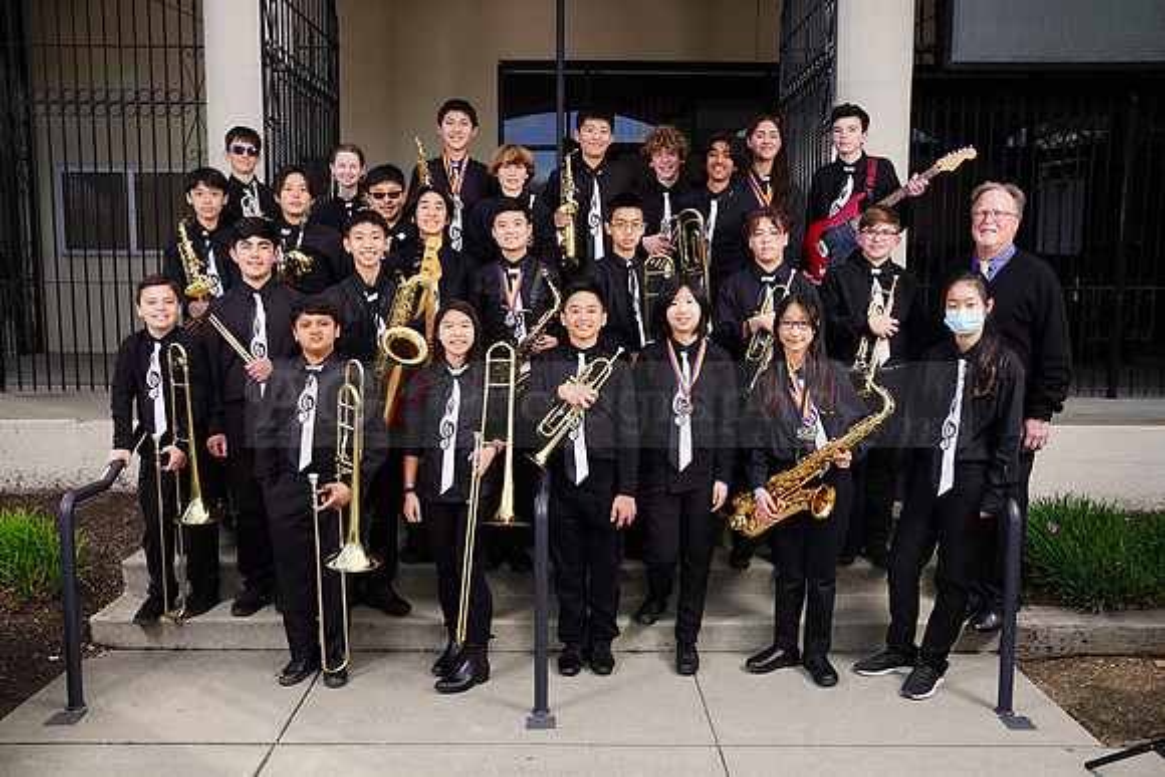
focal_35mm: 30
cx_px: 582
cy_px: 388
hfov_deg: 61.9
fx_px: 971
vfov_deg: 43.6
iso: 100
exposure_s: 1/200
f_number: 6.3
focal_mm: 30
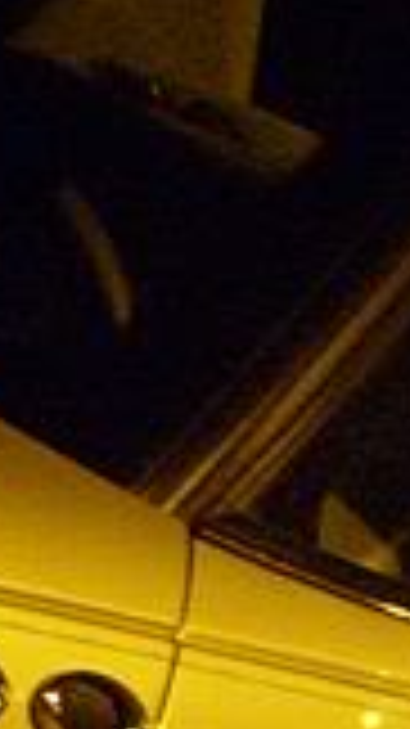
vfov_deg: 5.0
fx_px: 8281
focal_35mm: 428
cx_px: -14
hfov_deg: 2.8
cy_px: 783
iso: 400
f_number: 4.9
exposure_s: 1/3
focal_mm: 17.4
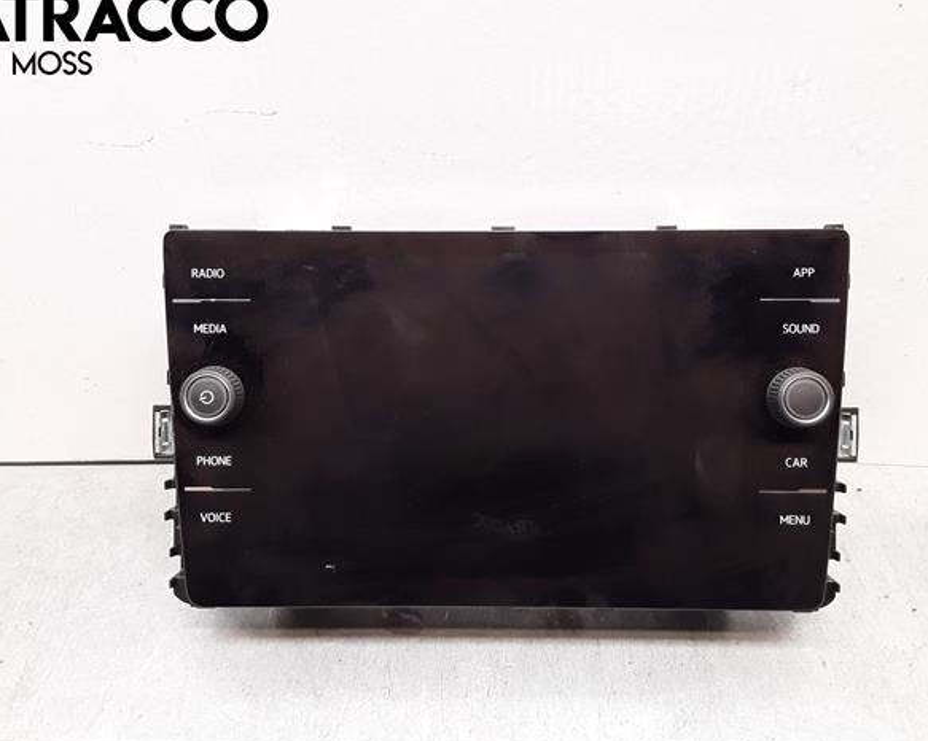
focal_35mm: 30
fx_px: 824
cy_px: 369
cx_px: 471
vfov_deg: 48.5
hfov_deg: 58.8
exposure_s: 1/50
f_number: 1.9
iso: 100
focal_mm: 2.91
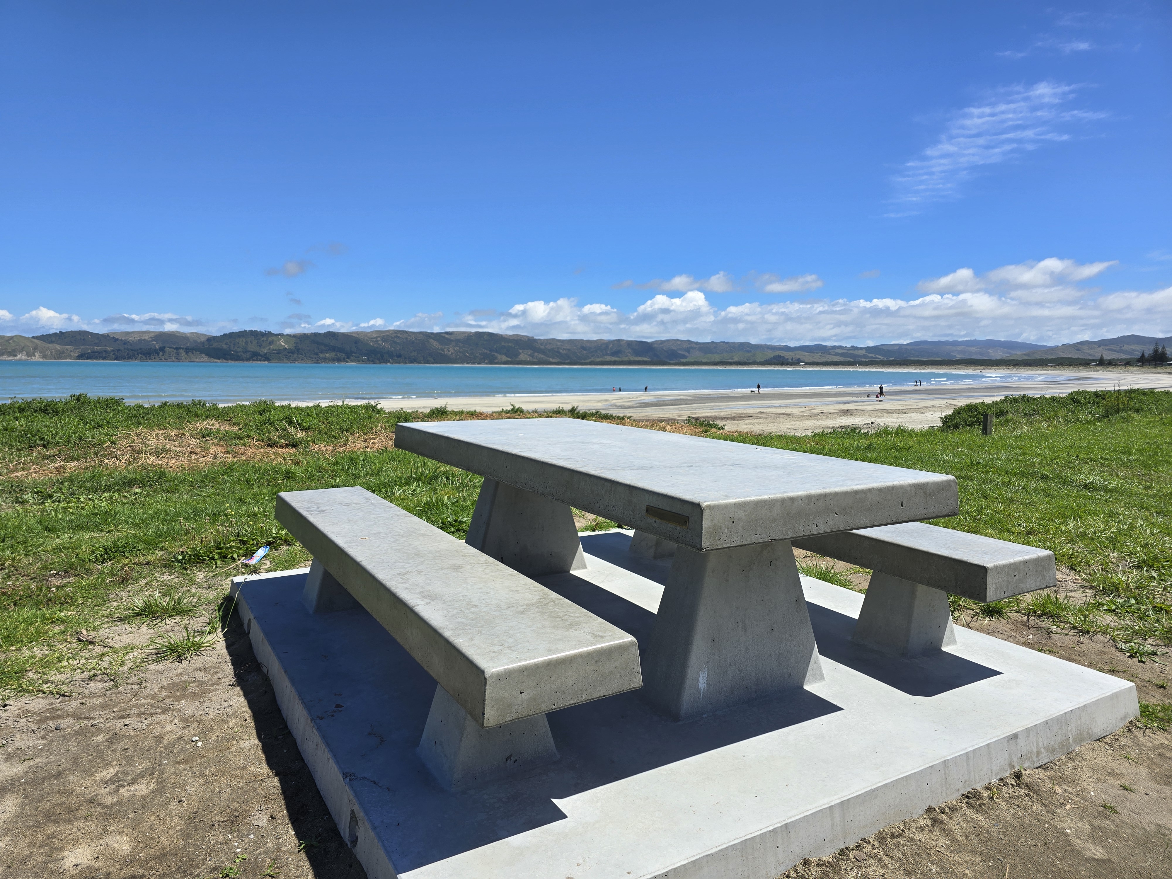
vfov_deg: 58.9
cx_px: 586
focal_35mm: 23
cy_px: 440
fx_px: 779
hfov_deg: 73.9
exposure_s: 1/1096
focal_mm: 6.3
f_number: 1.7
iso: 12
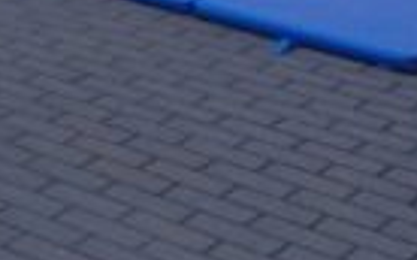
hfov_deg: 13.8
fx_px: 1397
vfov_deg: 10.1
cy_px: -193
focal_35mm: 123
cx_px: -468
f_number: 7.7
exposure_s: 1/160
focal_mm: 4.5
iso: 80
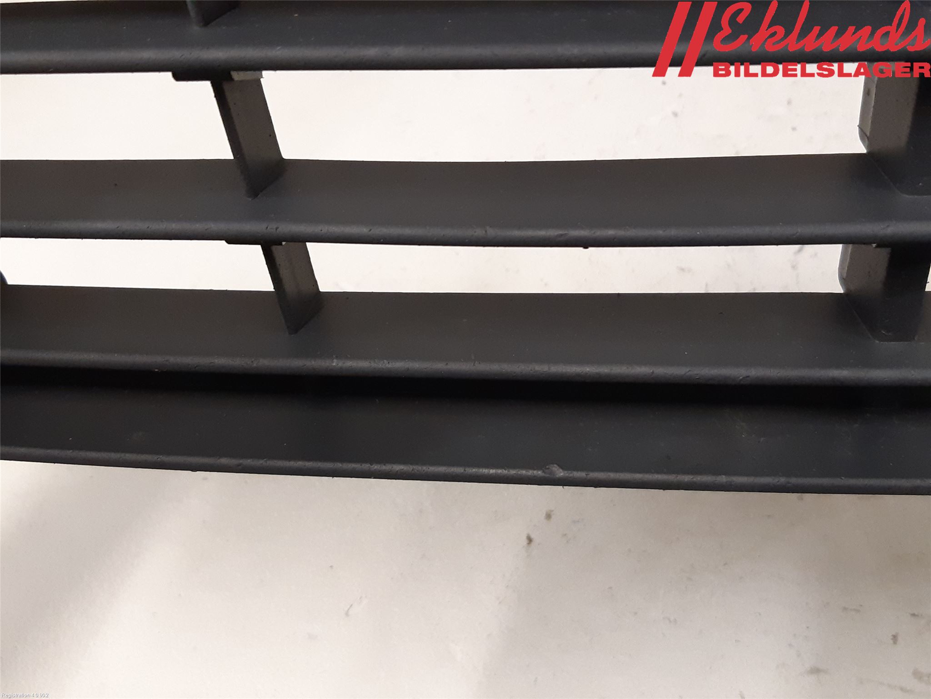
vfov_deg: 53.1
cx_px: 466
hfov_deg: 67.3
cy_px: 350
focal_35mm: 26
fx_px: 699
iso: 320
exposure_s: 1/50
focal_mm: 3.93
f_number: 1.7
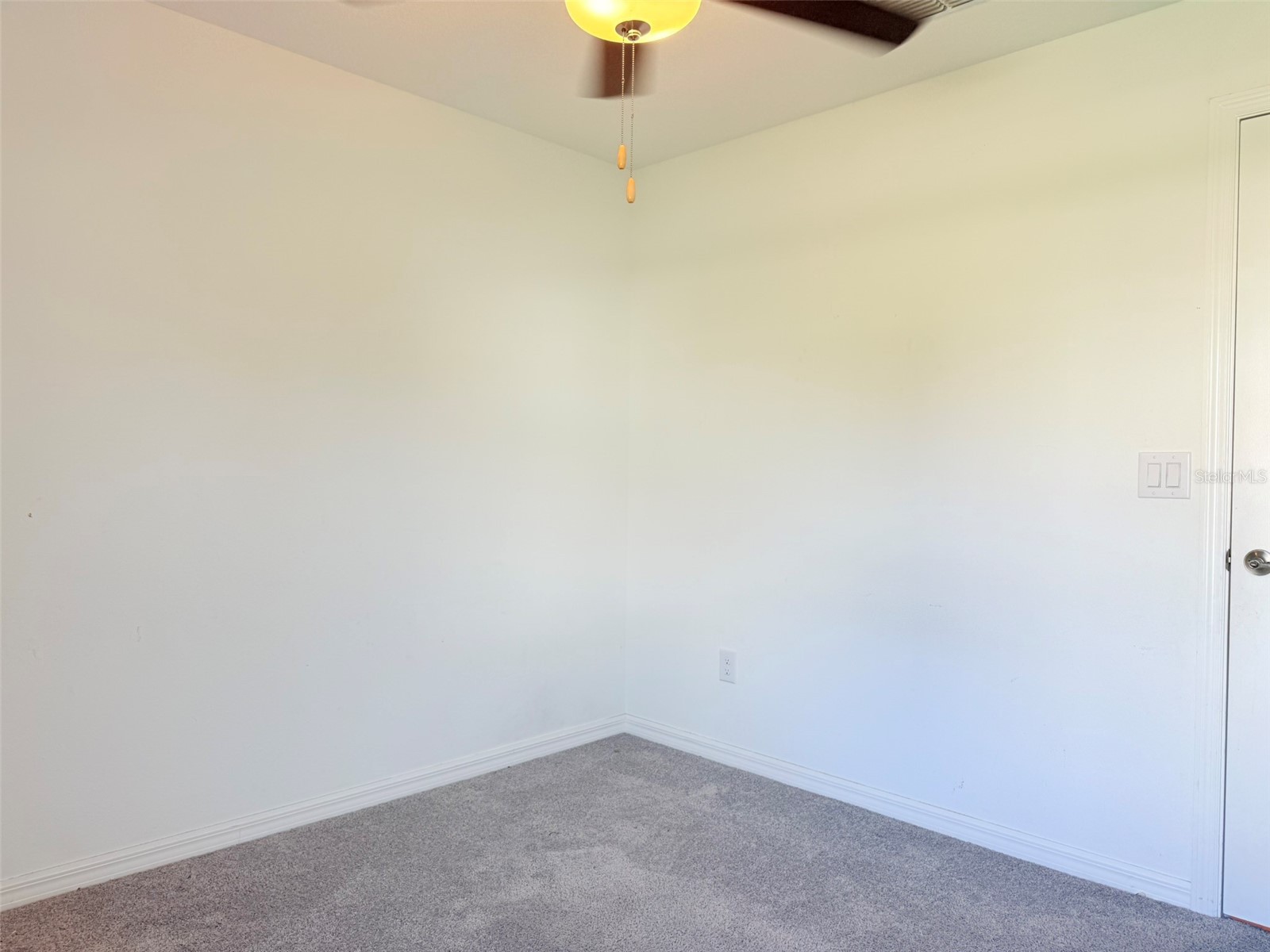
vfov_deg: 56.8
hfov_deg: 71.6
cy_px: 476
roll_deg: -0.6
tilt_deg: -1.4
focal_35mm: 24
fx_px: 881
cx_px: 635
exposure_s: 1/120
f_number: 1.78
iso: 64
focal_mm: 6.76
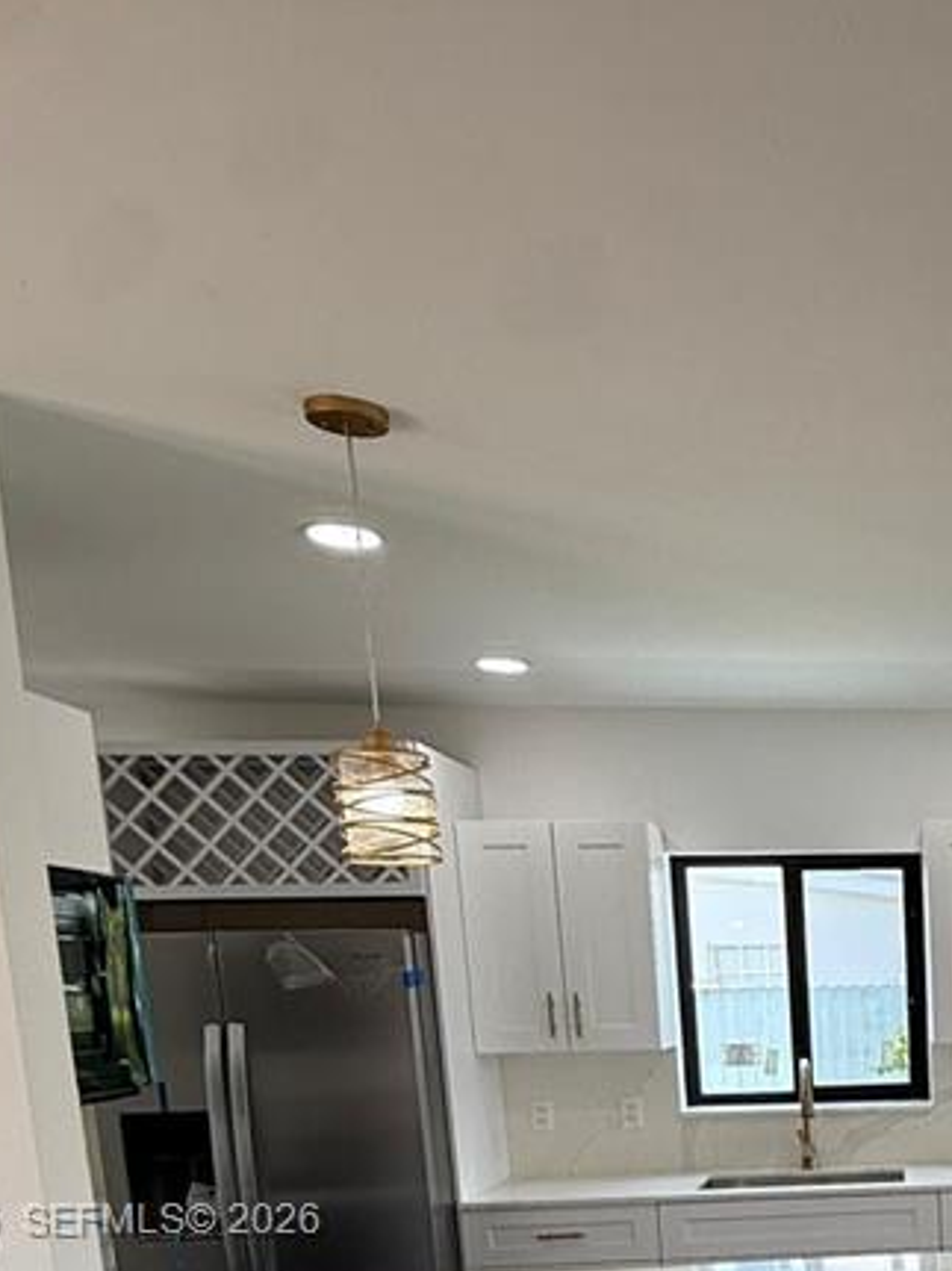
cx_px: 1102
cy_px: 1224
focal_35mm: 39
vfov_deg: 42.4
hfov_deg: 31.6
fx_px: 1431
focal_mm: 2.22
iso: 64
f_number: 2.2
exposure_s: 1/218
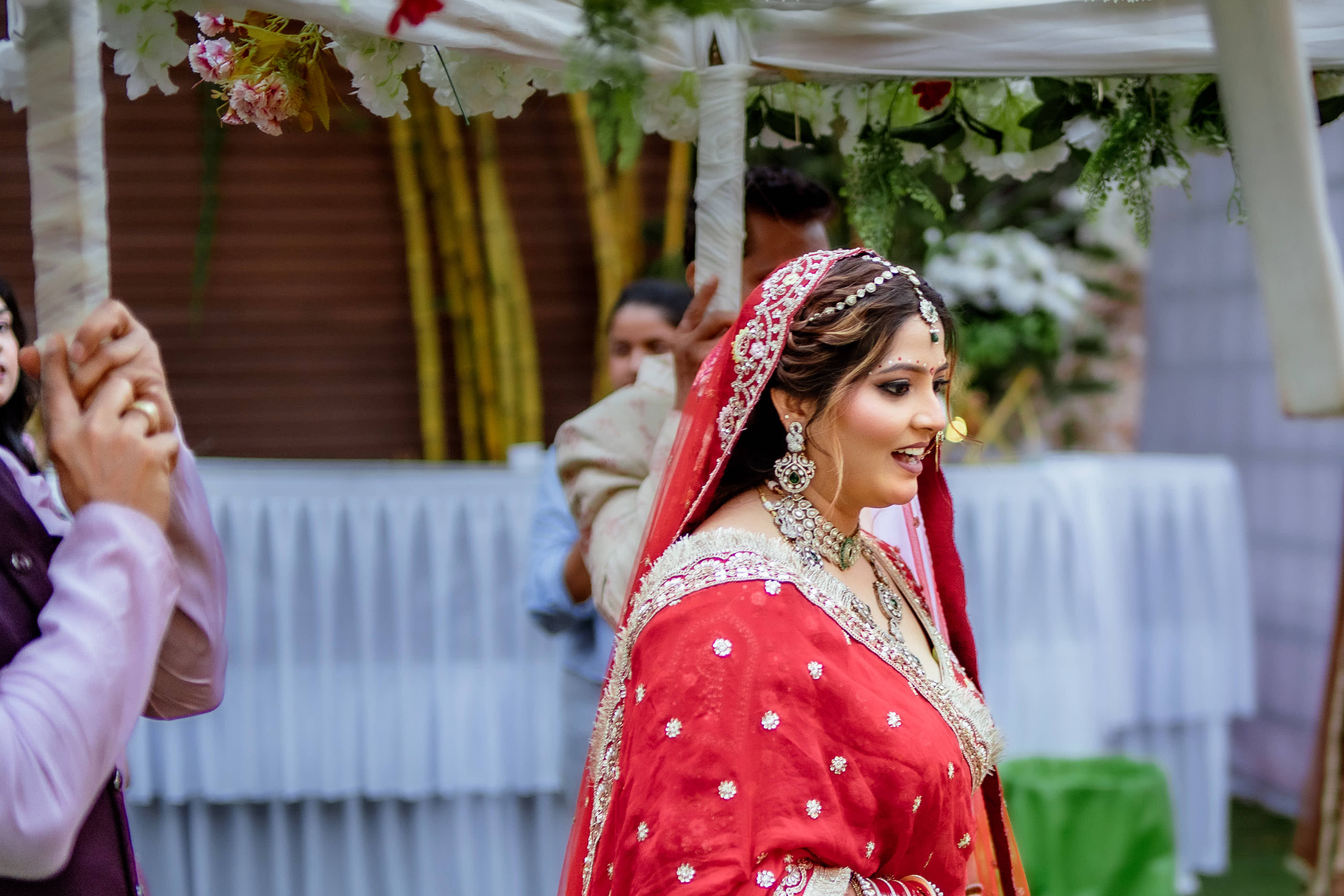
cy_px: 684
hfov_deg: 31.6
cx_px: 900
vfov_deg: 21.4
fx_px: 2352
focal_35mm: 63
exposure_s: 1/250
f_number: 1.4
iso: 640
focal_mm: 35
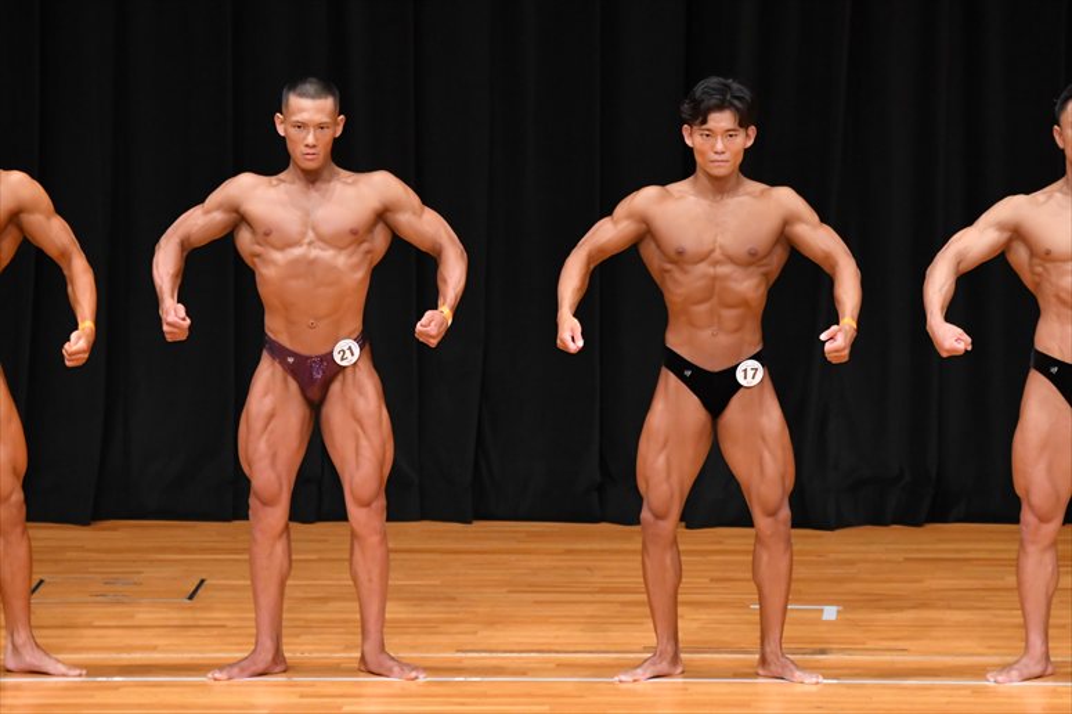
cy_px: 357
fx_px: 8483
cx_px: 536
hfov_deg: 7.2
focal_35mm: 285
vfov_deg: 4.8
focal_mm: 190
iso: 4000
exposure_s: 1/400
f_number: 5.6
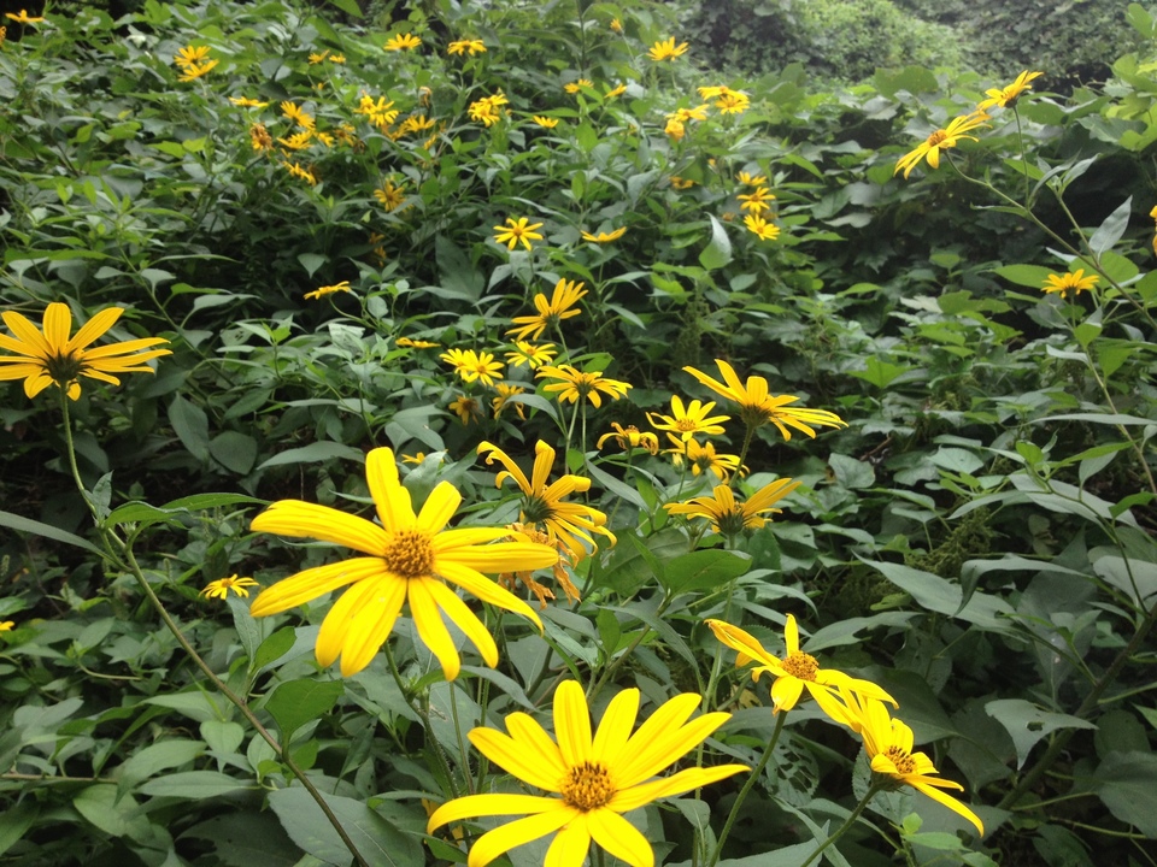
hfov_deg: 52.6
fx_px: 1170
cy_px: 434
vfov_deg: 40.7
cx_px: 578
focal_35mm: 35
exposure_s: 1/155
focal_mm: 4.28
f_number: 2.4
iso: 50
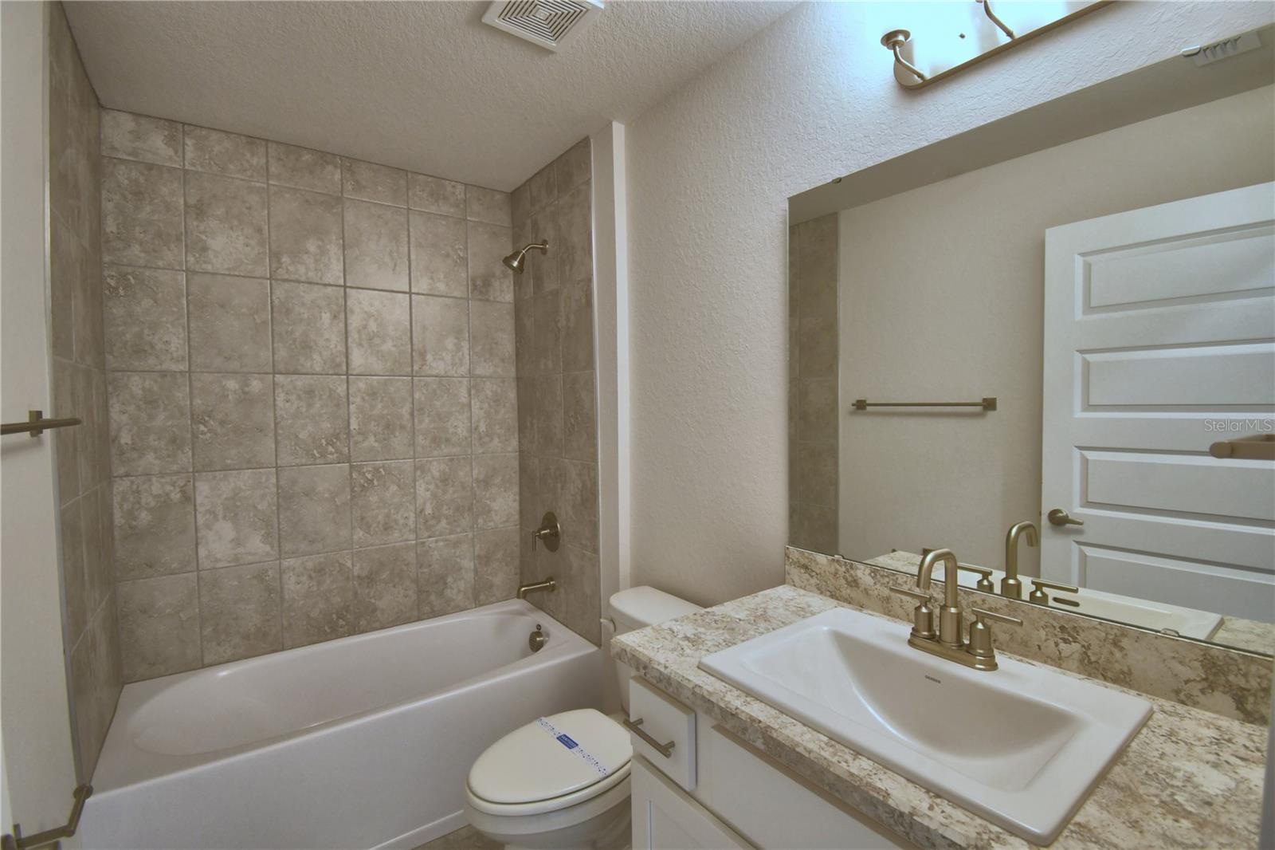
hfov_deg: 100.4
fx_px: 531
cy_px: 425
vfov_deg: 77.3
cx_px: 638
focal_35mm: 15
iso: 400
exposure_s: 1/40
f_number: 4.5
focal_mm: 10
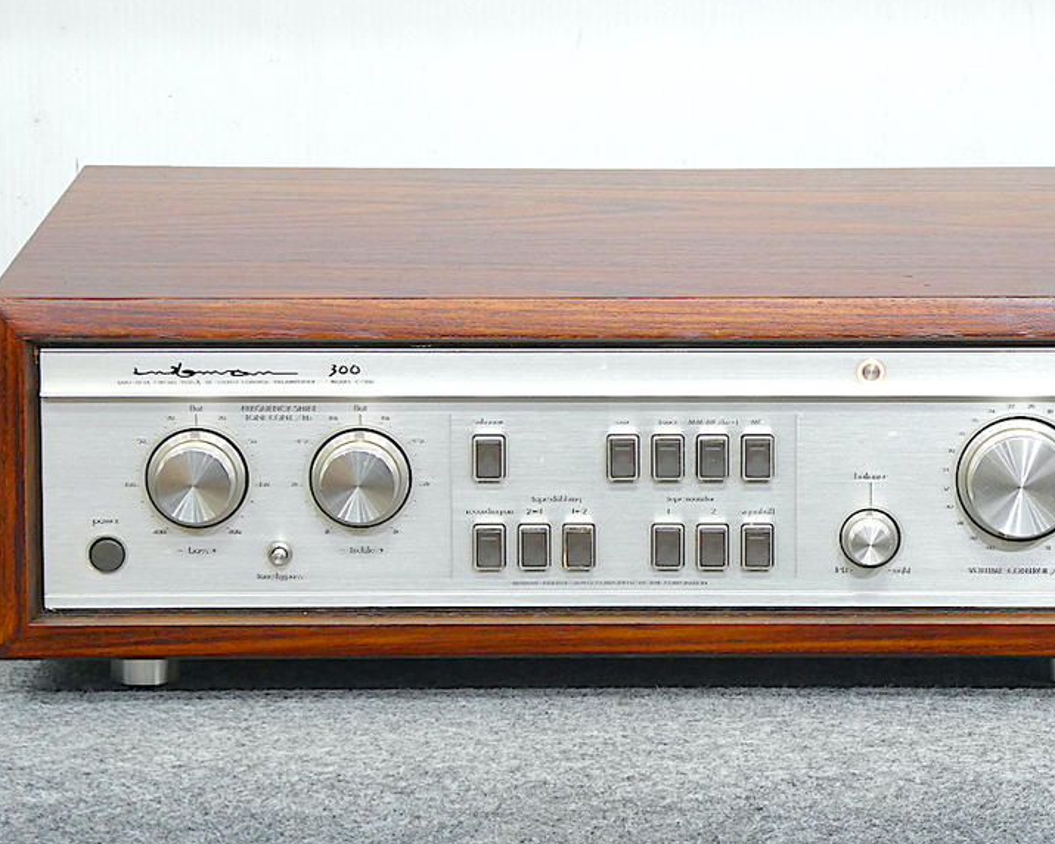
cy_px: 416
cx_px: 605
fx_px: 5527
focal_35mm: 177
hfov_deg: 10.9
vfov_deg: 8.7
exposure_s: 1/5
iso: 200
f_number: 5.3
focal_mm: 24.2
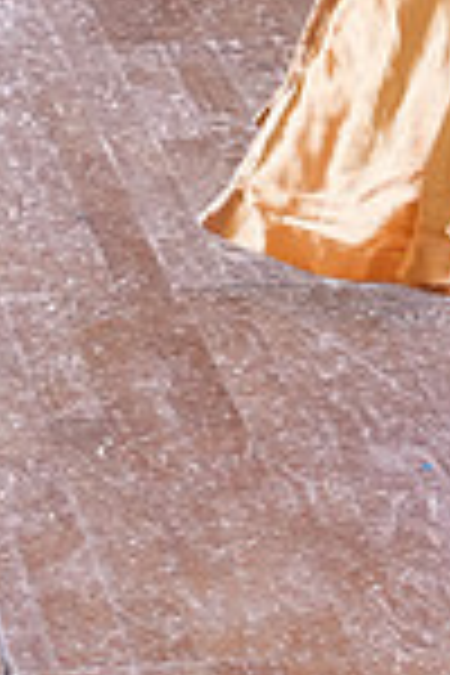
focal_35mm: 270
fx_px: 5062
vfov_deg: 7.4
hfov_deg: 5.1
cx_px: 596
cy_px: -572
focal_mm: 70
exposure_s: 1/200
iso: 3200
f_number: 7.1
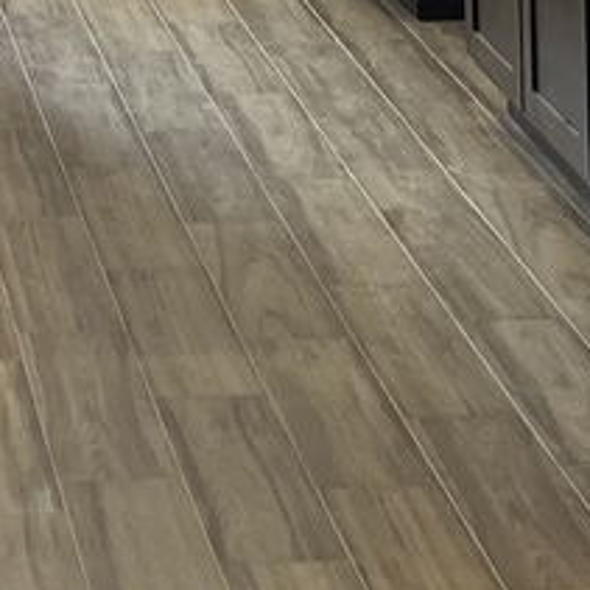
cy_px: -752
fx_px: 3027
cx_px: -294
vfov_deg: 10.0
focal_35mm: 157
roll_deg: +1.2
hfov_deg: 10.7
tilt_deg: -0.2
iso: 125
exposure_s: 1/120
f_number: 1.5
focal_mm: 5.7
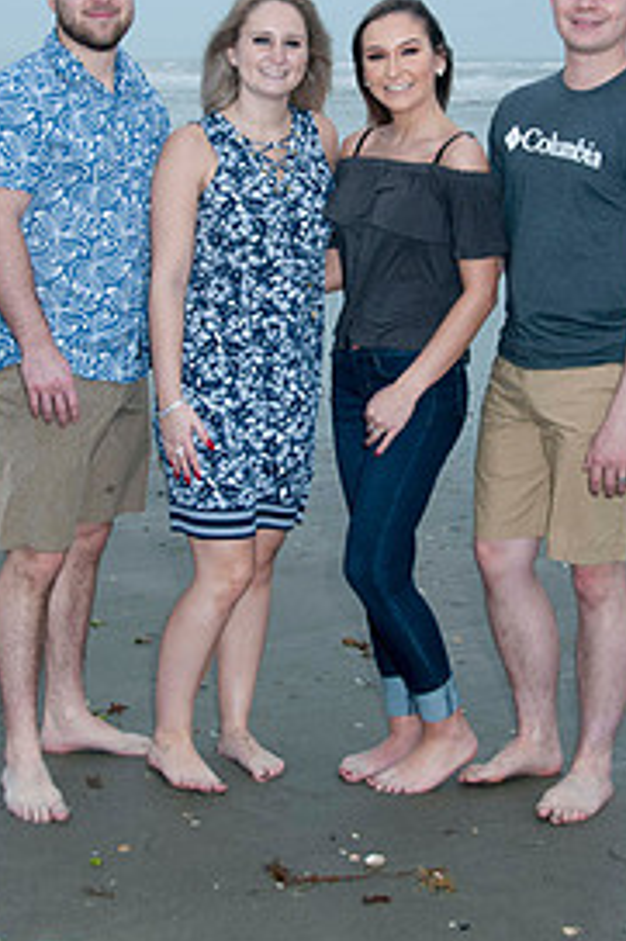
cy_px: 259
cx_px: 330
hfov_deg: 17.7
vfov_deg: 26.1
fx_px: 2011
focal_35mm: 77
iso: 100
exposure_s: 1/125
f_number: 5.6
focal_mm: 31
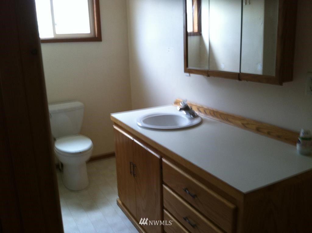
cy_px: 116
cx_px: 156
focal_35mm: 35
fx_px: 315
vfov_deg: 40.6
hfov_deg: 52.7
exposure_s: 1/15
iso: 100
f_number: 2.8
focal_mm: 3.85
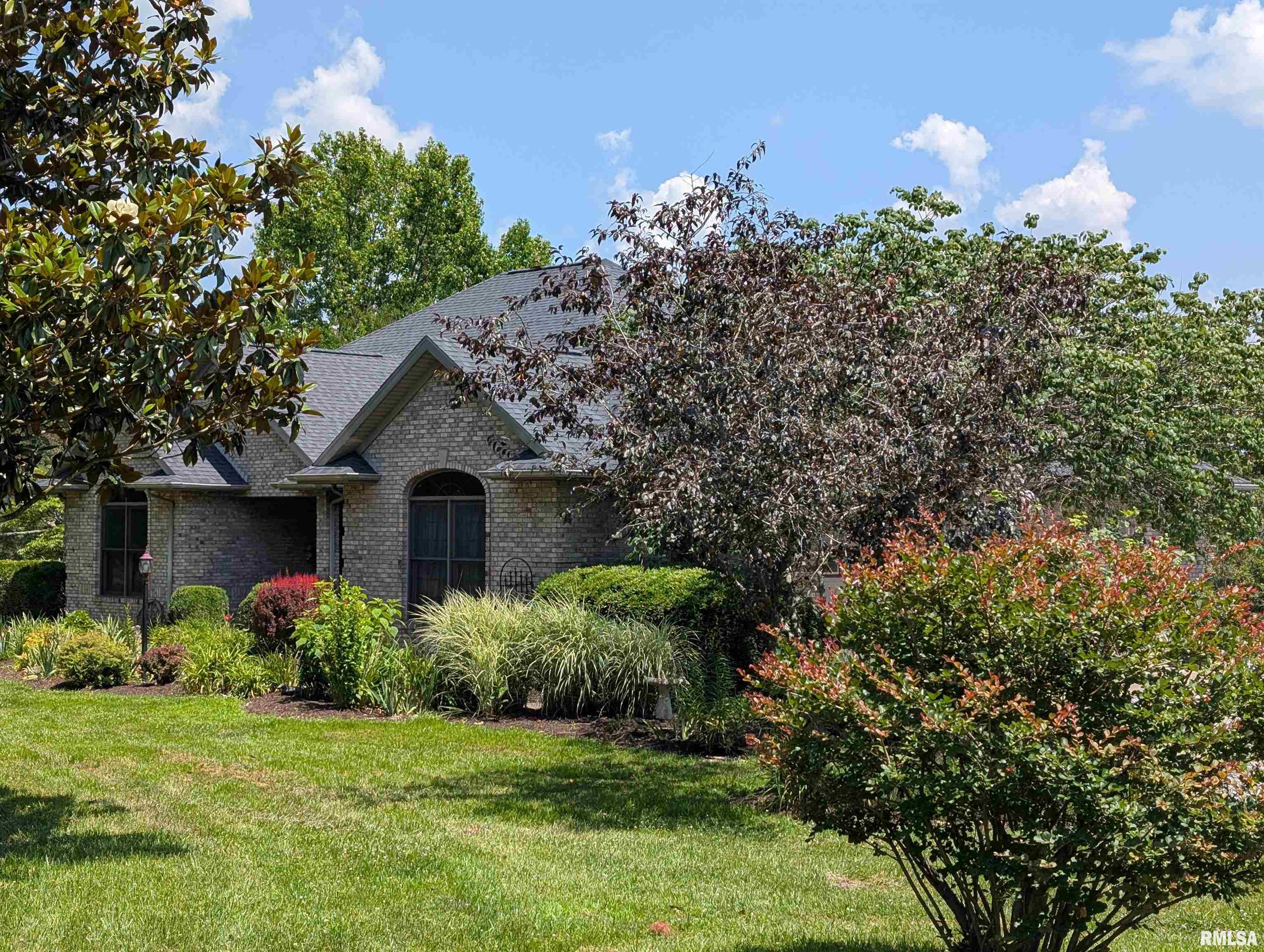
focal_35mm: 49
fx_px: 1792
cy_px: 476
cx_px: 632
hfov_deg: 38.9
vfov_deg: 29.7
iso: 22
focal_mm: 6.9
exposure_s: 1/935
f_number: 1.68
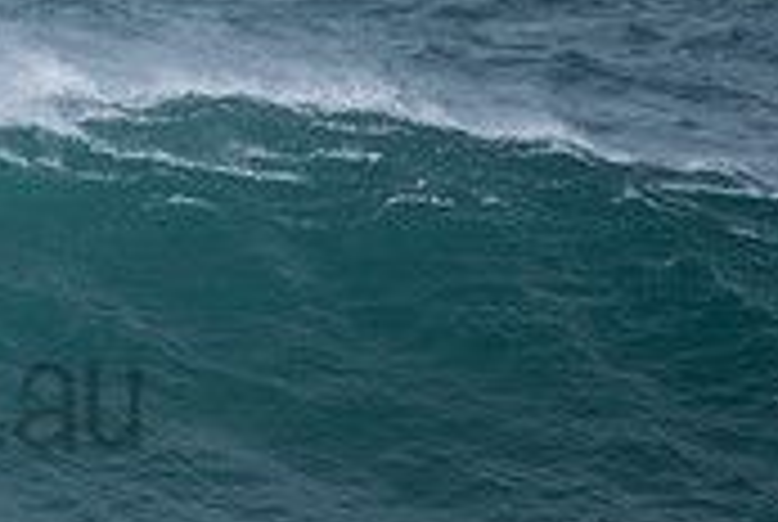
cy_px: 344
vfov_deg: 0.8
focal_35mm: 1803
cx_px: -333
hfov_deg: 1.1
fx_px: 39031
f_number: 5.6
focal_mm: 500
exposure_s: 1/1000
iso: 140
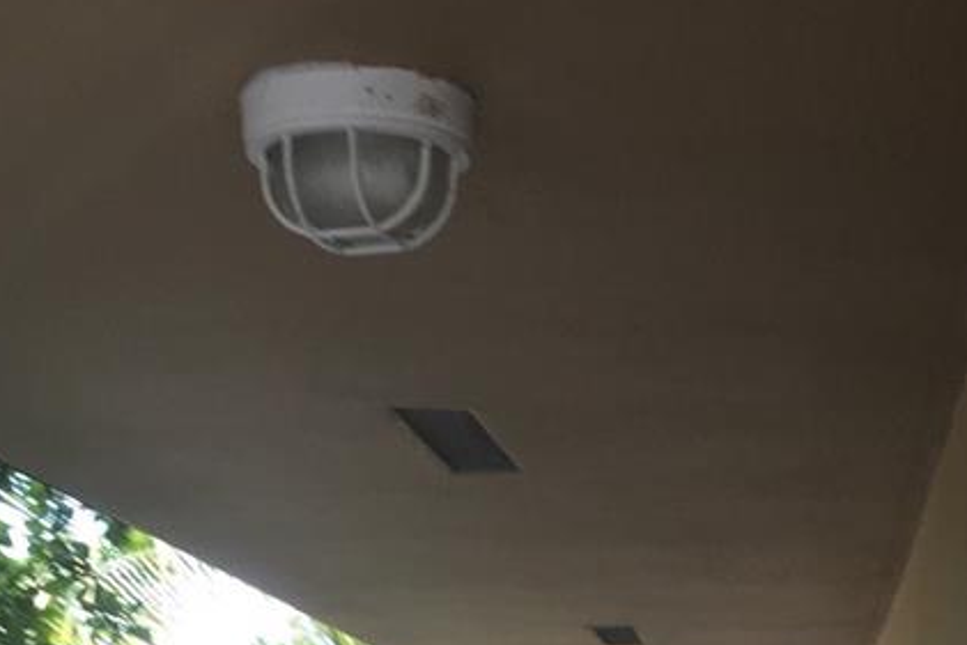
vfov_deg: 14.5
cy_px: 1054
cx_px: 712
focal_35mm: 86
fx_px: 2311
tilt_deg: -4.4
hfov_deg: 23.4
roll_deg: -2.8
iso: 40
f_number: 2.2
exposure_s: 1/120
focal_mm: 4.15
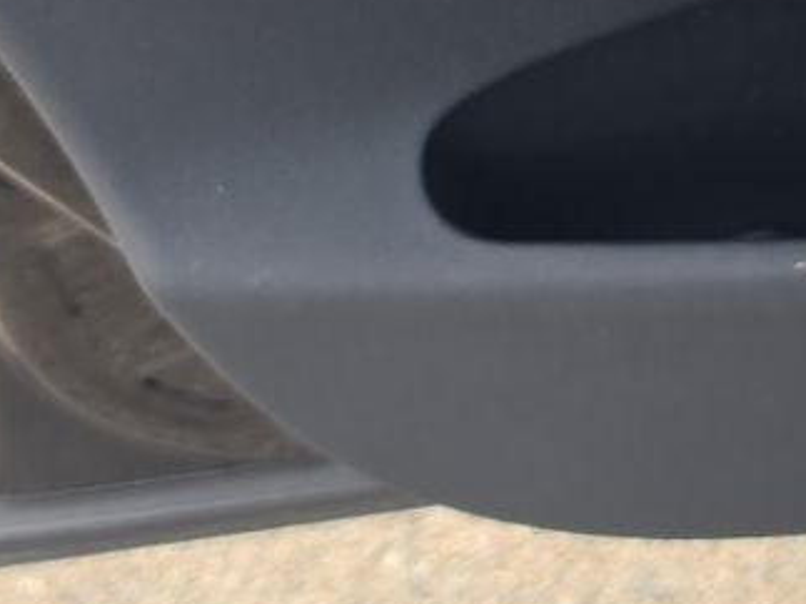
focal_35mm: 114
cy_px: -457
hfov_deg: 16.3
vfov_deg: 12.0
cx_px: 1053
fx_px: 2653
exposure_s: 1/124
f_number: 1.4
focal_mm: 6.5
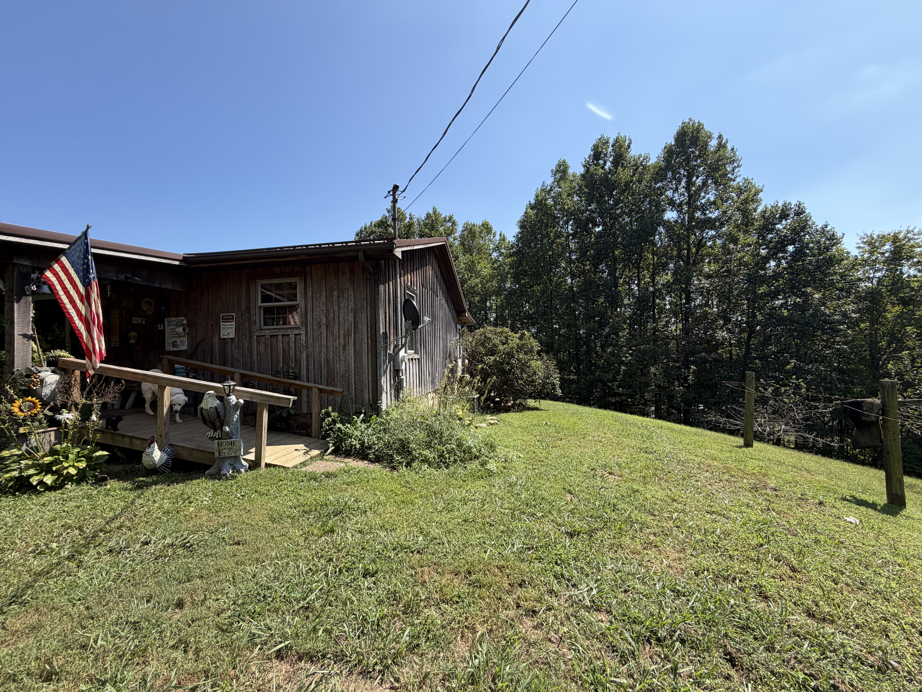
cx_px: 461
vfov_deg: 85.7
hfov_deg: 102.1
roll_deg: +1.7
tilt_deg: +3.0
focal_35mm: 14
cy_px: 346
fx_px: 373
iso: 32
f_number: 2.2
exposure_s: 1/770
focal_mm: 2.22
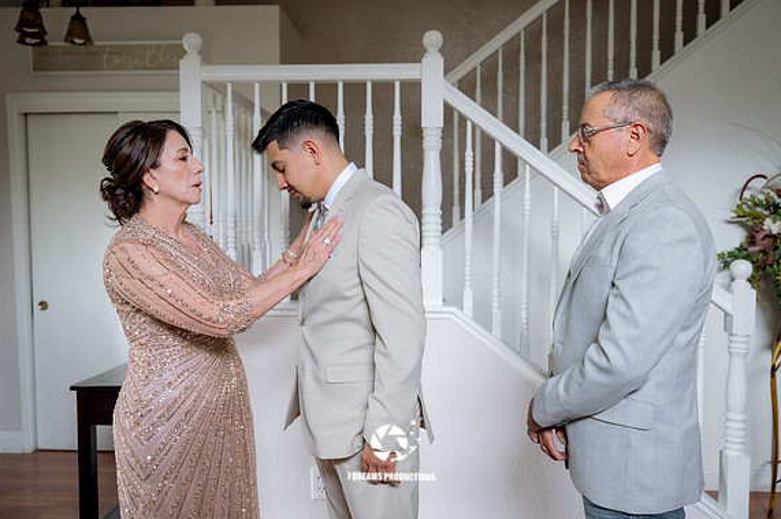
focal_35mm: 32
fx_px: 694
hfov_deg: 58.7
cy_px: 260
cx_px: 391
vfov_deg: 41.1
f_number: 3.2
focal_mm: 31.5
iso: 800
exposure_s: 1/100
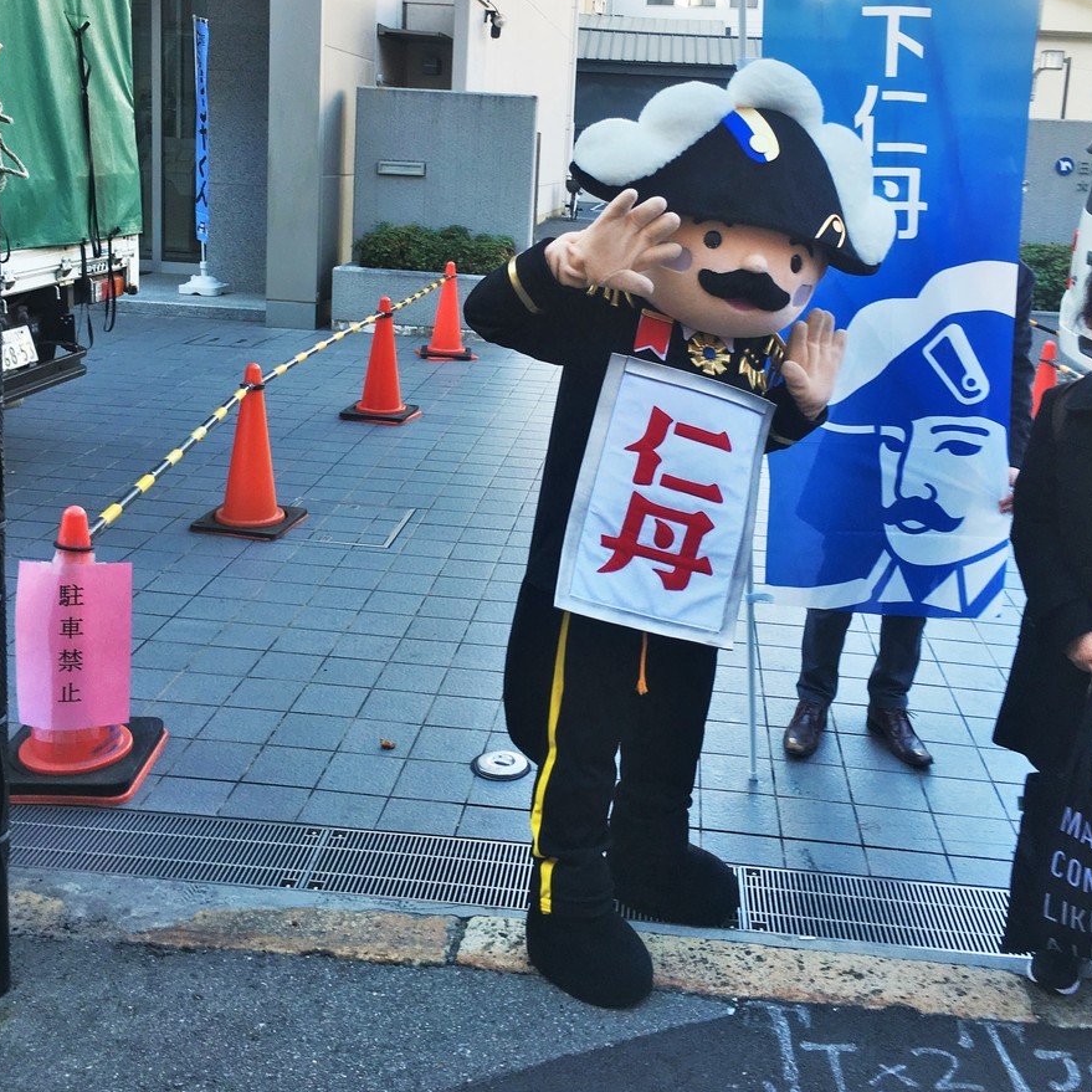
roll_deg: -3.0
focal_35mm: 35
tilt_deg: -8.8
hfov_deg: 47.2
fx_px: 1249
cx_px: 554
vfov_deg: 46.5
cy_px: 368
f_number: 2.2
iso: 25
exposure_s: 1/124
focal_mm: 4.15
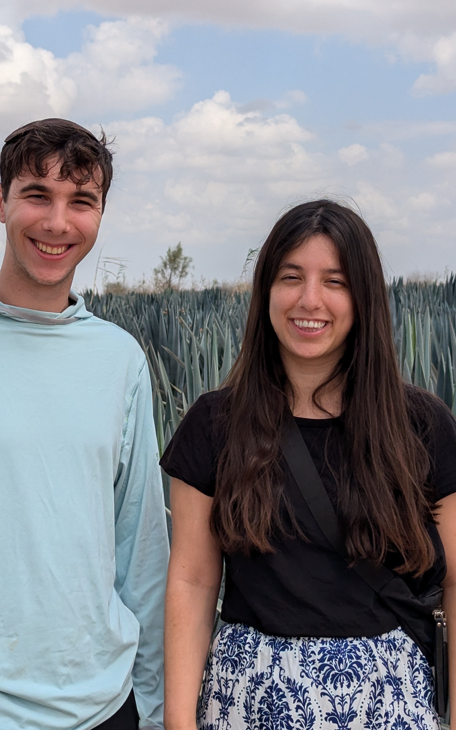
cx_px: 122
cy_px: 344
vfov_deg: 27.5
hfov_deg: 17.3
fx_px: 1492
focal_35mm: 75
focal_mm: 6.81
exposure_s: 1/2375
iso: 47
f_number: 1.85
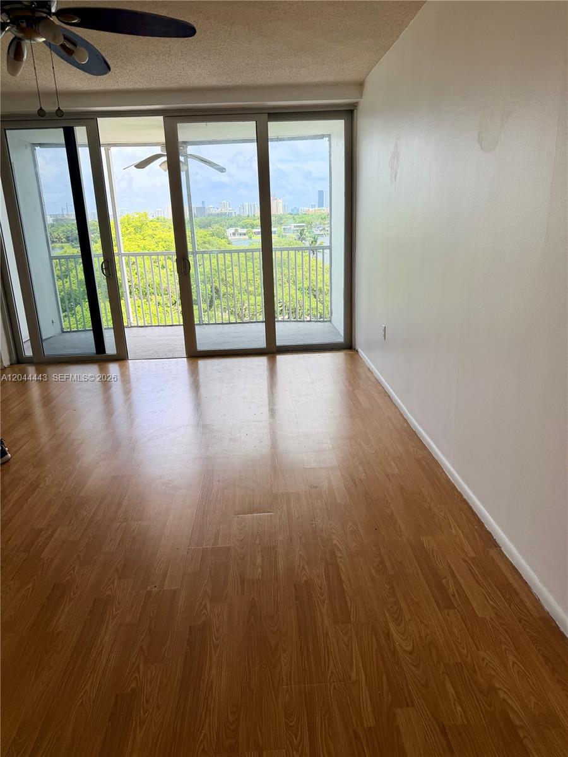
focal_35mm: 24
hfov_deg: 56.8
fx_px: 525
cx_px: 284
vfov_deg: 71.6
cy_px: 378
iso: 100
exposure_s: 1/840
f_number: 1.78
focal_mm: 6.76
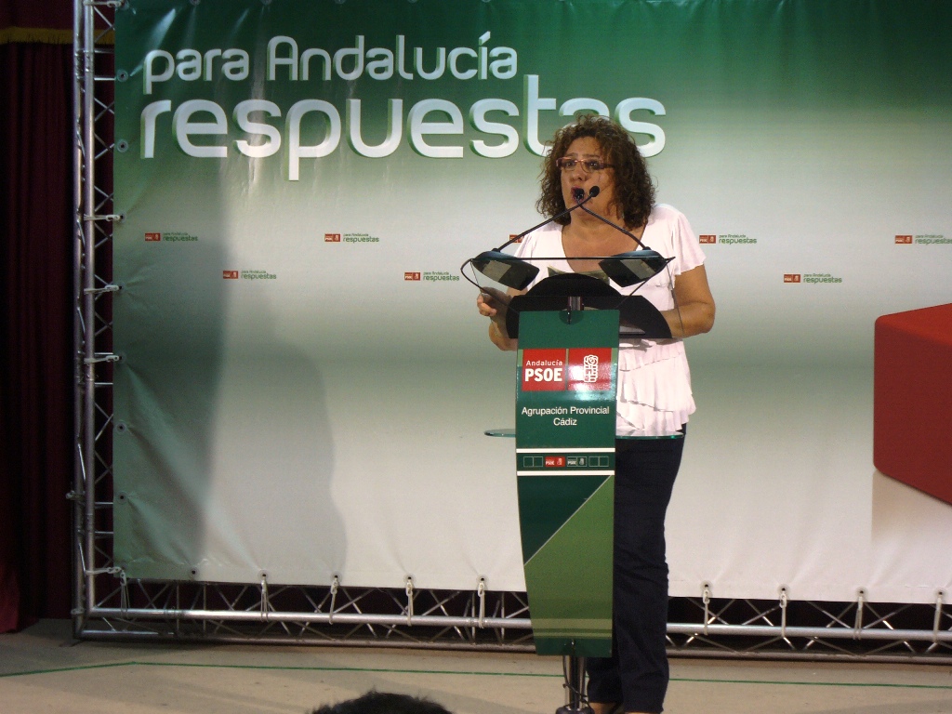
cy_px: 357
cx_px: 476
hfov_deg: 20.0
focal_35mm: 98
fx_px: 2695
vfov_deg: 15.1
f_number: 3.5
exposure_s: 1/15
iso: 80
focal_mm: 16.1
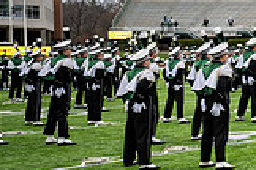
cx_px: 424
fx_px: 612
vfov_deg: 15.9
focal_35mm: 86
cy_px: 75
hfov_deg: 19.4
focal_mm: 24
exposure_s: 1/500
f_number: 2.8
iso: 100
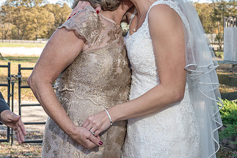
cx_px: 91
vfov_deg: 21.1
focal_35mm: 64
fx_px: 421
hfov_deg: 31.3
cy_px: 48
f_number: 5.6
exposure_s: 1/200
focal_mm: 35
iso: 400
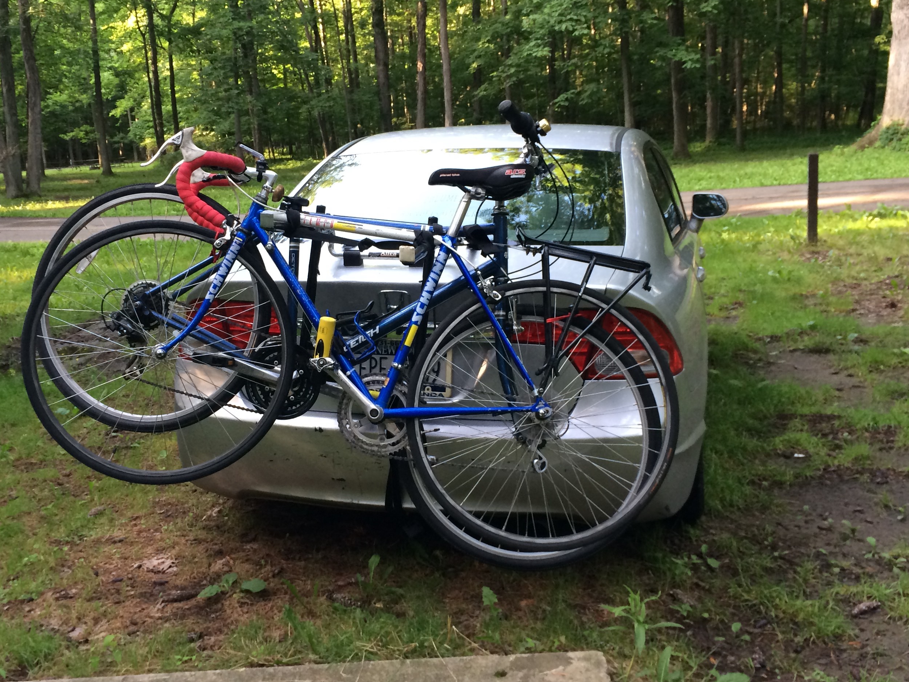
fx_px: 998
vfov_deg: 37.7
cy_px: 327
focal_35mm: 38
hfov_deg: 48.9
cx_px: 413
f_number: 2.2
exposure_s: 1/30
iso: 40
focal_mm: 4.15
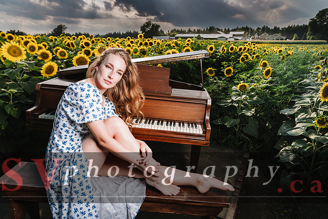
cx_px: 164
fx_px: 224
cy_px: 110
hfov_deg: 72.4
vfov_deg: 52.1
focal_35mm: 25
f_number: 5.6
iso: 31
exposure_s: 1/160
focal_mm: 24
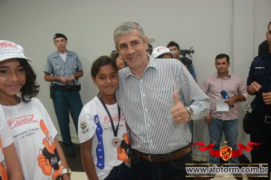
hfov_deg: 57.2
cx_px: 136
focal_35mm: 33
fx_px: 248
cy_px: 90
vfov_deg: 40.0
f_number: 3.8
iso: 1600
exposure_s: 1/80
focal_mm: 22
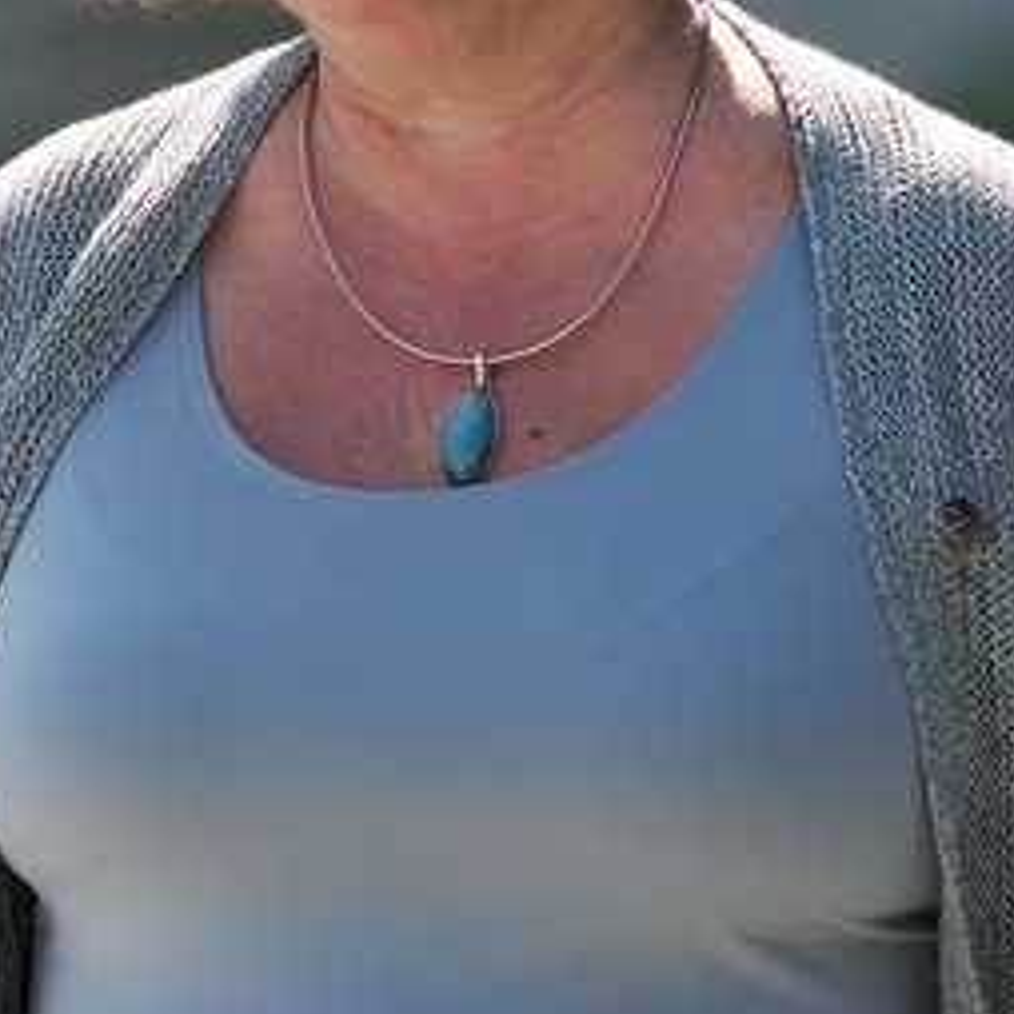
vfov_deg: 4.8
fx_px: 11964
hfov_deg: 4.8
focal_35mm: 361
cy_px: 98
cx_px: 76
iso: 160
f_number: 2.8
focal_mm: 135
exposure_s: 1/1600
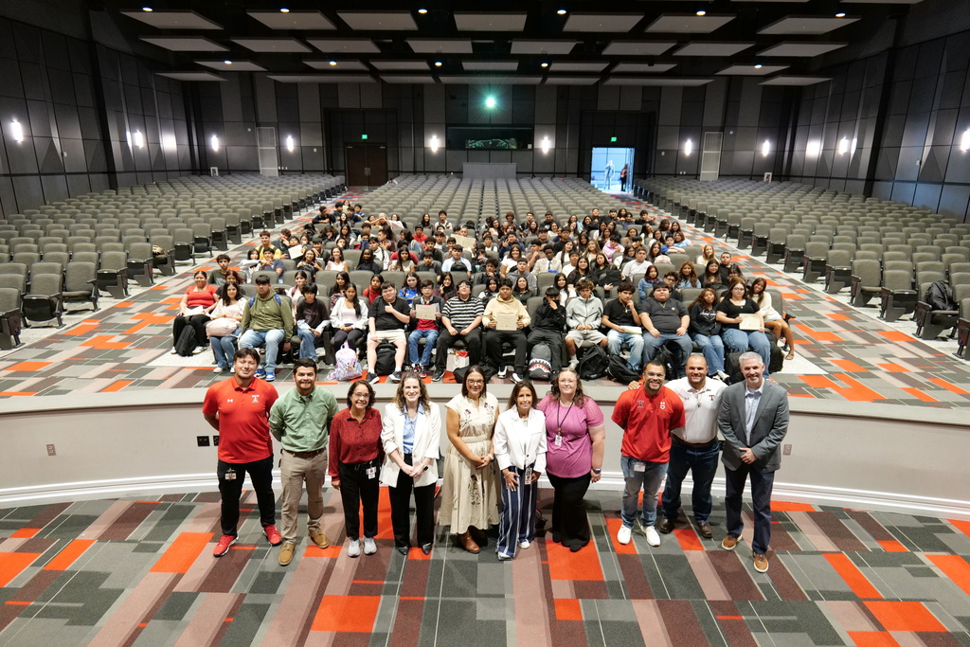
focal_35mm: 20
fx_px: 539
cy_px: 324
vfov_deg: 61.9
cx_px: 485
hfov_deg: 84.0
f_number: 3.5
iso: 4000
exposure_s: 1/60
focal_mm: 20
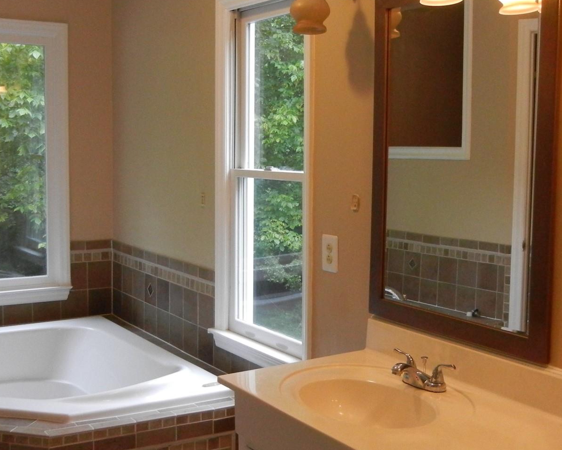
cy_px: 211
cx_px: 271
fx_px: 832
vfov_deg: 30.3
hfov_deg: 37.3
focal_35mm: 50
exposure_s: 1/94.7
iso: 640
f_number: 3.5
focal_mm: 5.4
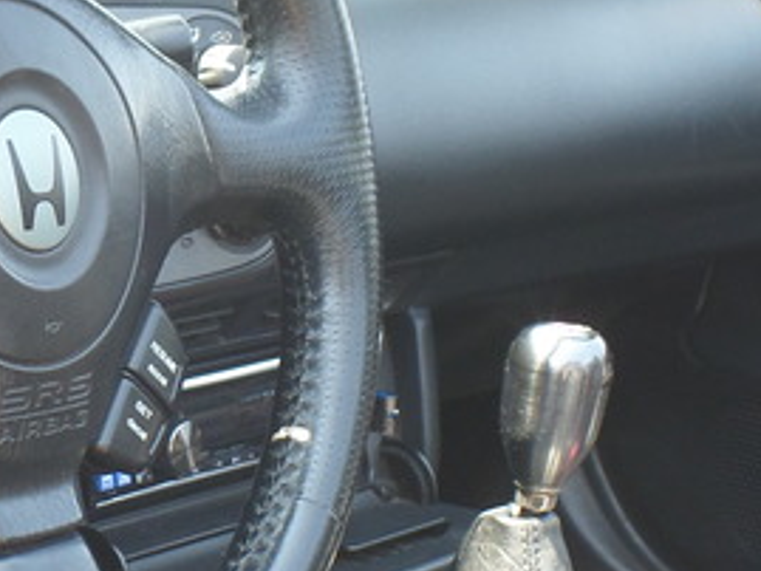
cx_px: -122
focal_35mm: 133
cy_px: 441
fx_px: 2925
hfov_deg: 14.4
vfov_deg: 11.1
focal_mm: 6.2
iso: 100
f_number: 3.4
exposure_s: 1/60
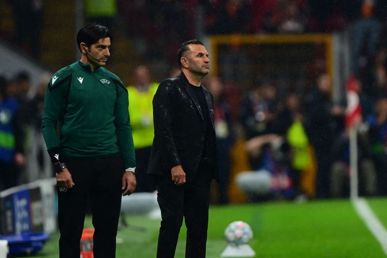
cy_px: 129
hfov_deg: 5.2
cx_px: 194
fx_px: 4299
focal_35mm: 400
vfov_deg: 3.4
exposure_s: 1/1250
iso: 1250
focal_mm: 400
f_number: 2.8
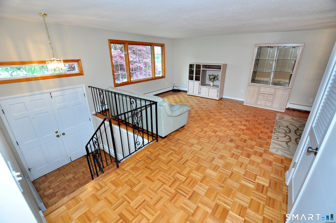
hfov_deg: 100.5
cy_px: 112
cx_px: 168
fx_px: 140
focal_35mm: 15
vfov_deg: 77.2
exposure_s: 1/50
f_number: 4.5
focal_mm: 10
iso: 640
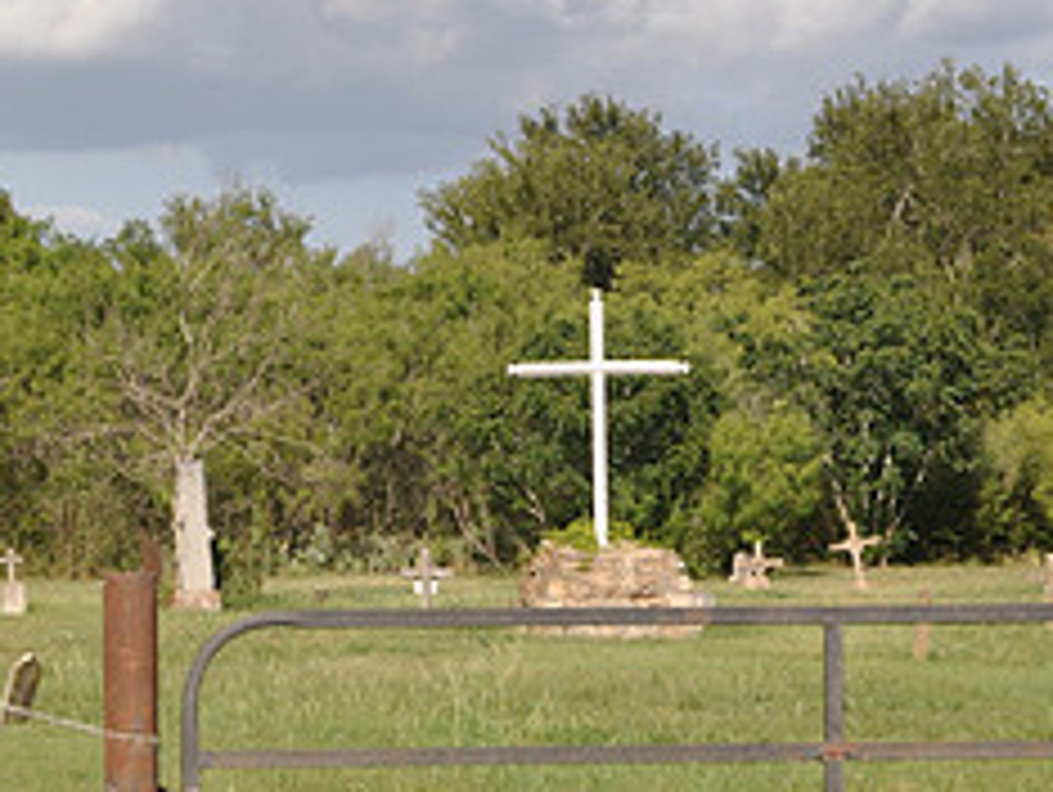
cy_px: 601
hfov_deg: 17.2
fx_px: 3471
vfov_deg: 13.0
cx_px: 346
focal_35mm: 114
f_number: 9
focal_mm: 32
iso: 200
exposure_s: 1/320
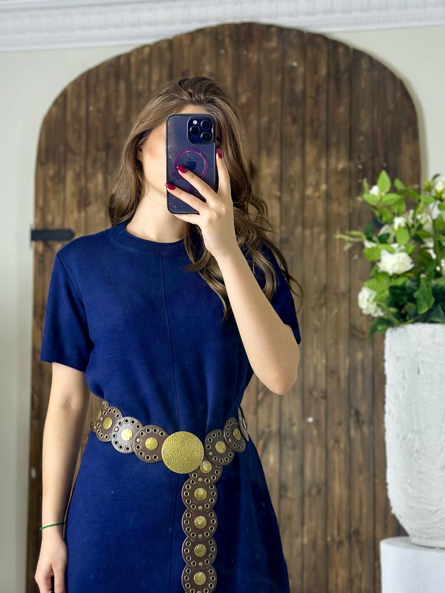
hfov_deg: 23.2
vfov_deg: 30.7
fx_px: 1080
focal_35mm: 63
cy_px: 320
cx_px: 168
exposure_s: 1/137
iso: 64
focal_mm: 6.86
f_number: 1.78
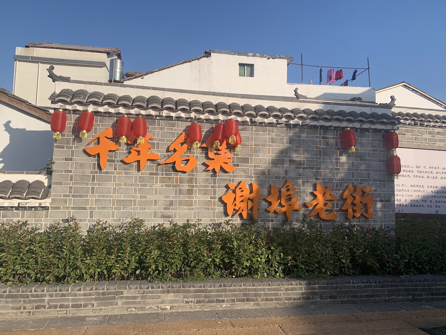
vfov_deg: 53.1
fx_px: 335
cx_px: 223
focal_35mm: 26
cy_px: 168
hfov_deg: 67.3
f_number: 1.8
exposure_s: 1/2421
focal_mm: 4.25
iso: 25
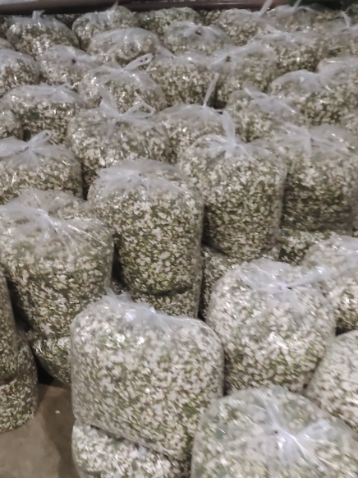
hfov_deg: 32.7
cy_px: 429
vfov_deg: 39.8
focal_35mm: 44
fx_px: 607
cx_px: 227
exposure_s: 1/100
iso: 5441
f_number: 1.75
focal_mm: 5.25
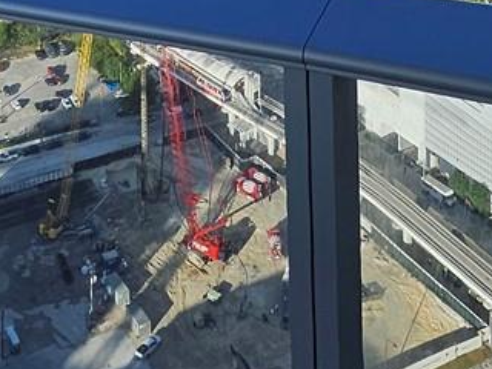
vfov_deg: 17.6
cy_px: -323
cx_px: 169
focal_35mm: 65
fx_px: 924
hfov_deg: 29.6
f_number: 2.2
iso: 32
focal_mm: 1.74
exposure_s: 1/1681
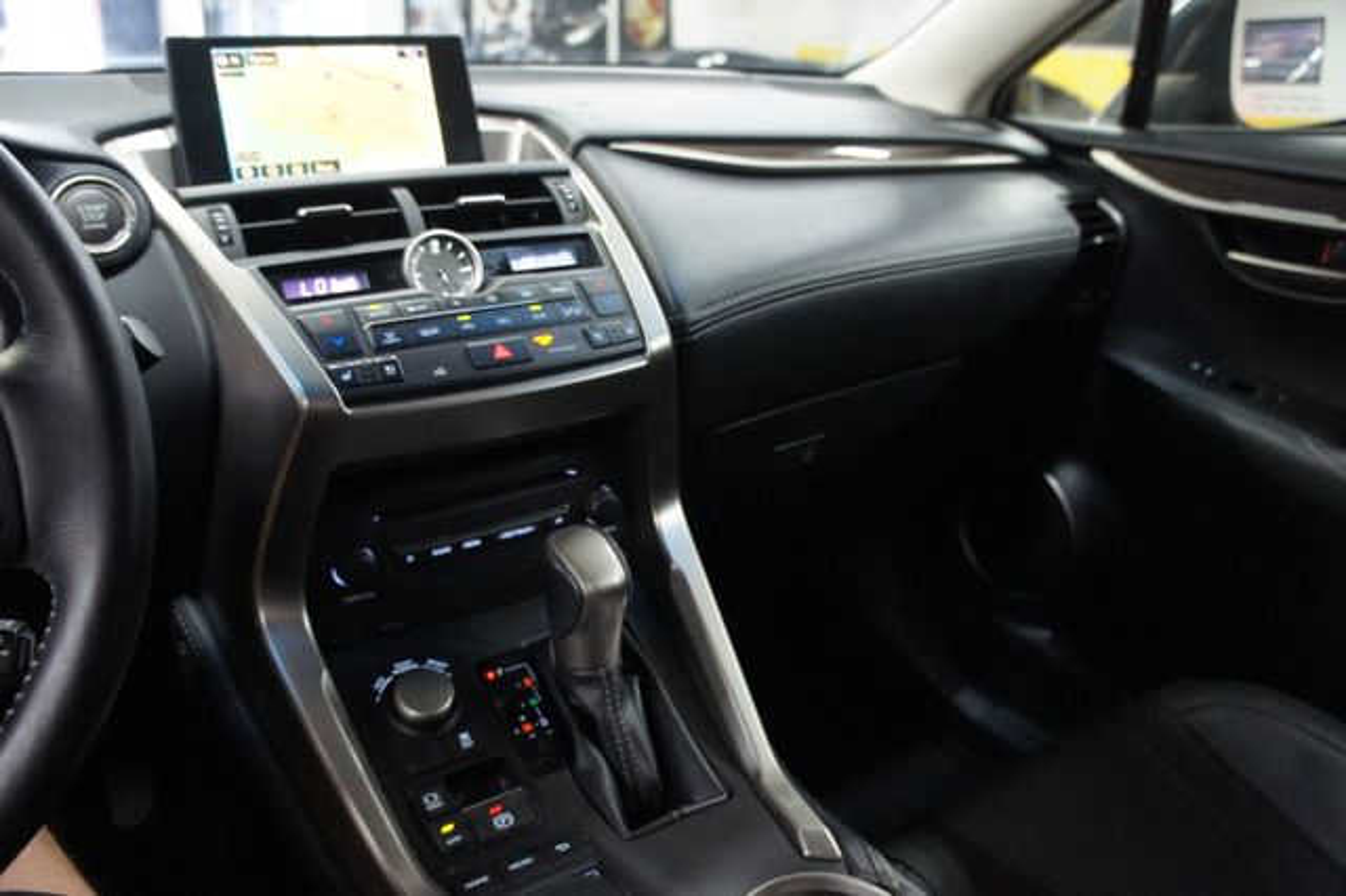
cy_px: 448
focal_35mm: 27
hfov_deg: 67.4
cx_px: 673
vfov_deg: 47.9
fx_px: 1009
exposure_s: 1/50
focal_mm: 18
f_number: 3.5
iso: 1600
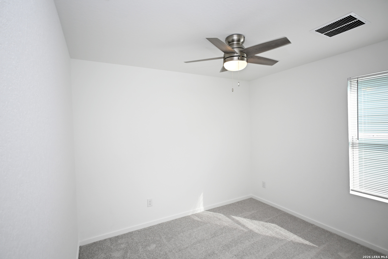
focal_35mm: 18
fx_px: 194
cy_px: 130
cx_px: 194
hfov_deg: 90.0
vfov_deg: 67.4
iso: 64
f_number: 4
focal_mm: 12
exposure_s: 1/60
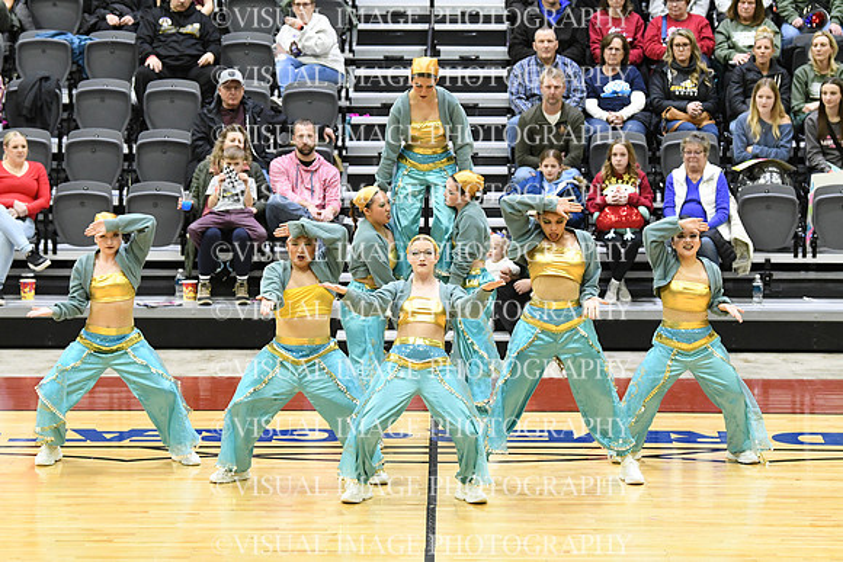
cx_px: 422
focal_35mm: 168
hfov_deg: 12.2
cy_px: 281
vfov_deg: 8.2
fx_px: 3935
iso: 5000
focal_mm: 112
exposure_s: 1/250
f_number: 4
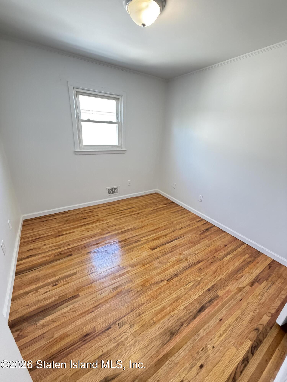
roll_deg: -3.1
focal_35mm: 14
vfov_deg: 102.1
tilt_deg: -21.1
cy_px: 191
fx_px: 155
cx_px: 144
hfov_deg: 85.7
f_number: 2.2
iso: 640
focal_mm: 2.22
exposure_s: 1/60
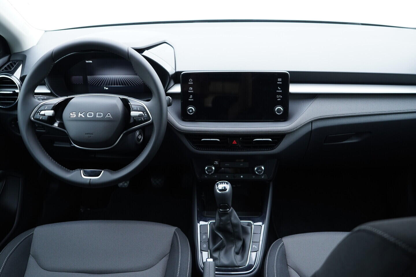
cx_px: 208
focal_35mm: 36
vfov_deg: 36.9
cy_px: 138
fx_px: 416
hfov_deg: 53.1
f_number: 2.8
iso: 400
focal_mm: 24
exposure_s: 1/40
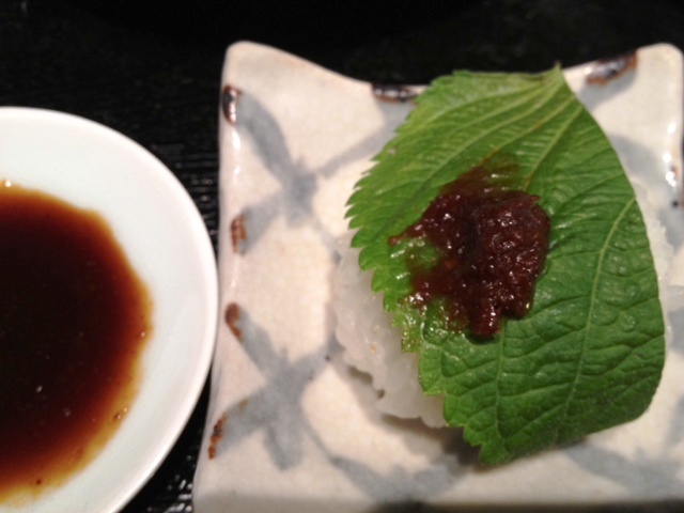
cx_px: 342
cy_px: 256
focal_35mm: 35
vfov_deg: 40.7
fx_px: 692
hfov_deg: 52.6
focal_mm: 4.28
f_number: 2.4
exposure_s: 1/20
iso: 160
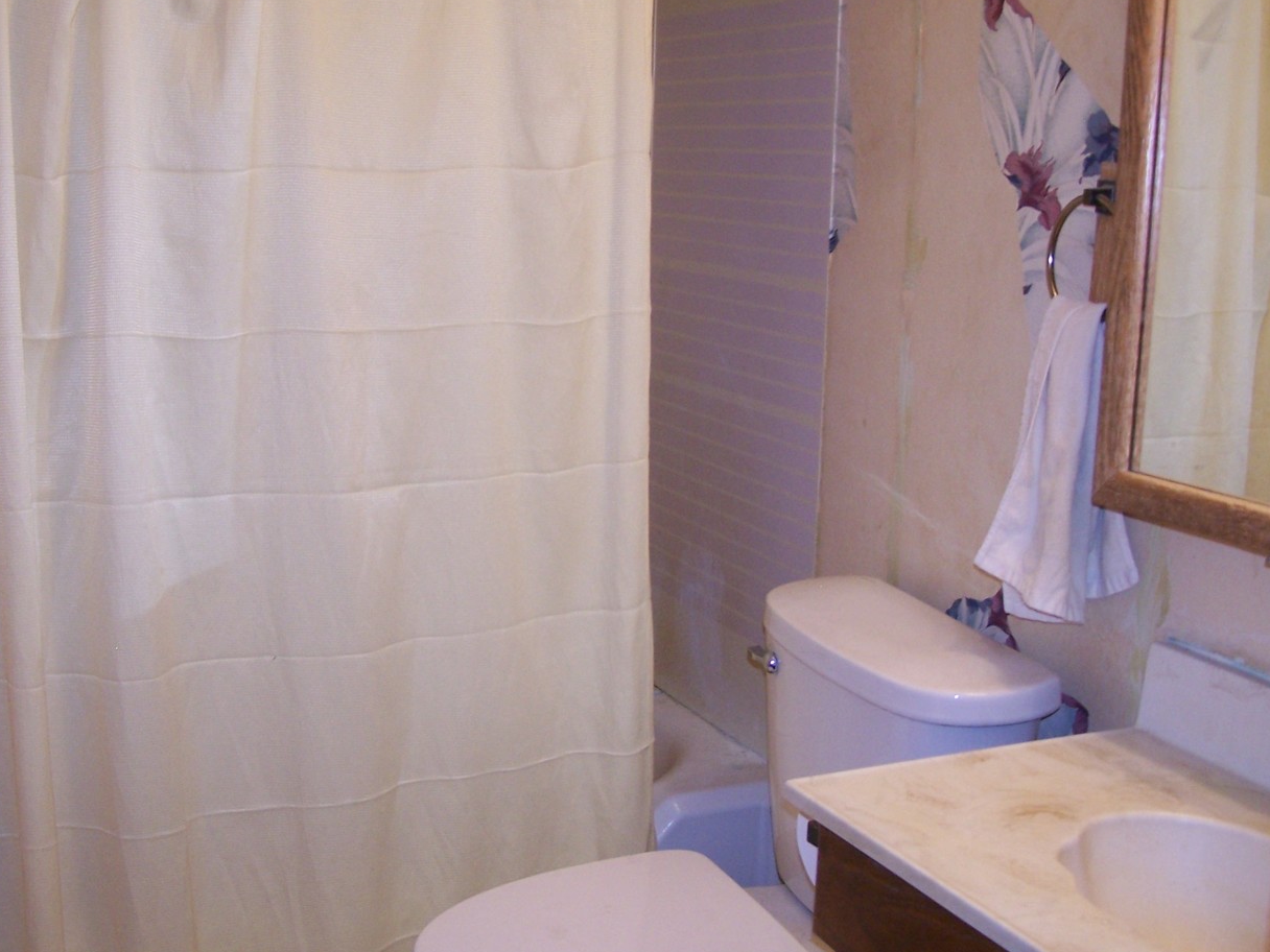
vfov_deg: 32.2
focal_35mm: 45
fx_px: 1651
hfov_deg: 42.1
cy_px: 471
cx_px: 604
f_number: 2.8
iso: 140
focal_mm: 6.3
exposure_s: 1/60
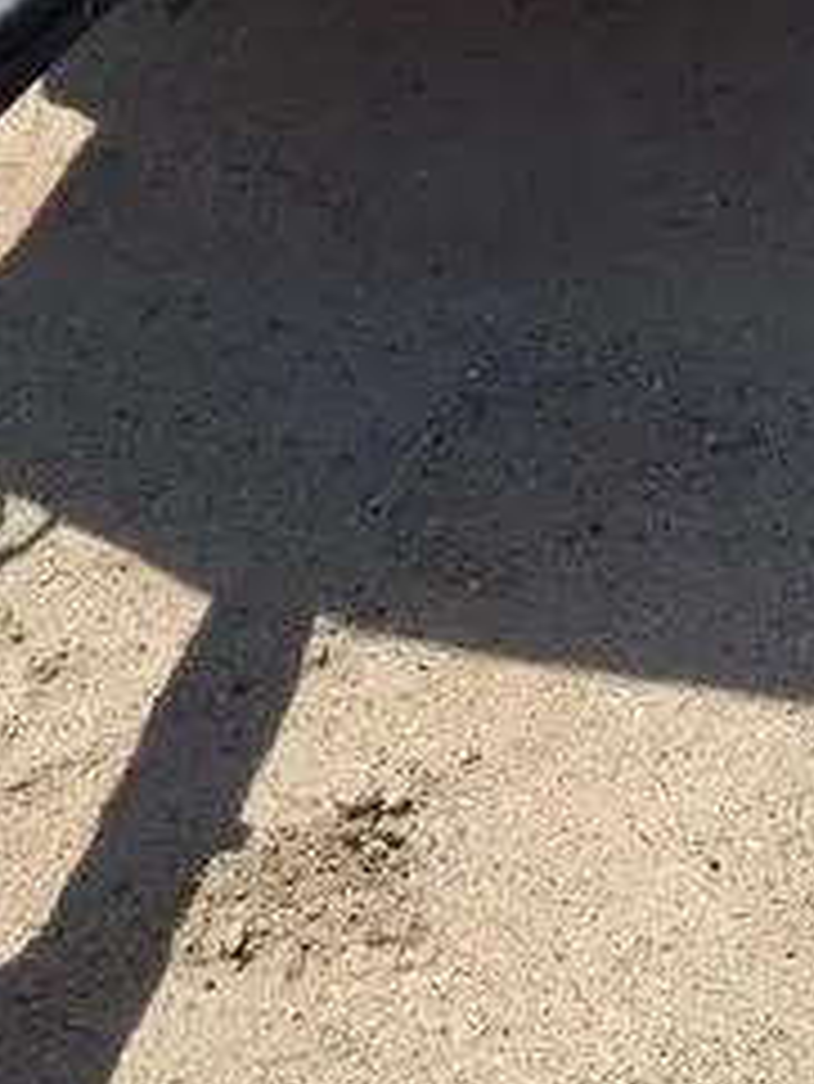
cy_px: -448
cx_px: 81
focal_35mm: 79
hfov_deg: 18.4
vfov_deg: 21.5
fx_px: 2475
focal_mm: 4.25
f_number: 1.8
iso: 25
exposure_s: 1/1953
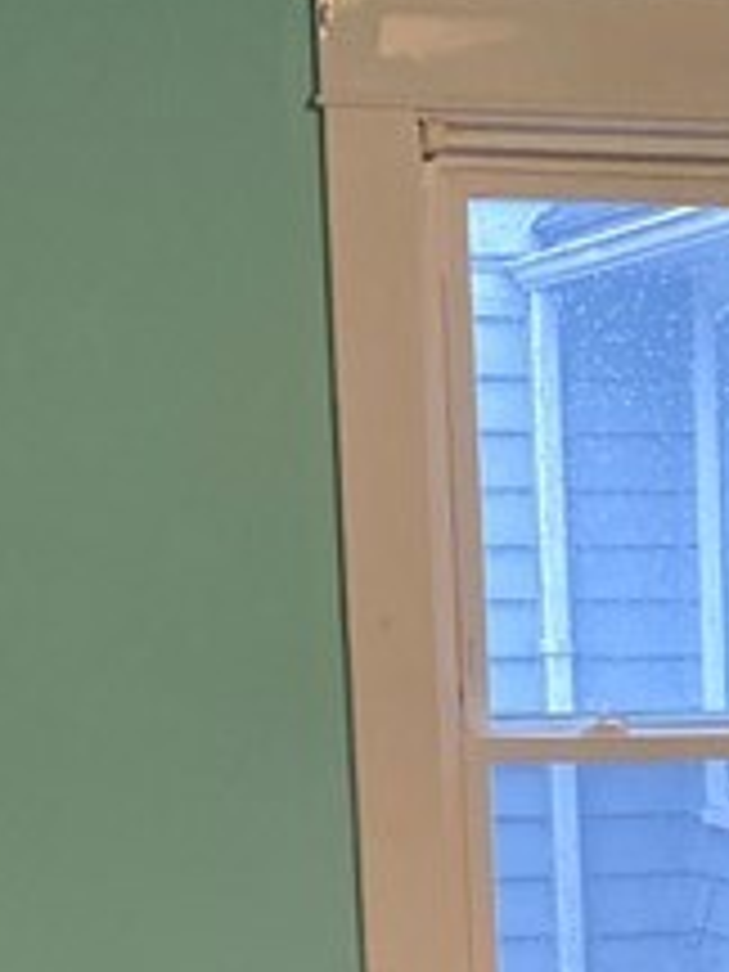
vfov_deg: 14.8
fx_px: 3454
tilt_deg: -15.7
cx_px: 936
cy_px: 1485
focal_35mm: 123
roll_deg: +0.5
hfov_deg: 11.7
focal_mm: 4.25
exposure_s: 1/60
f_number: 1.8
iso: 200
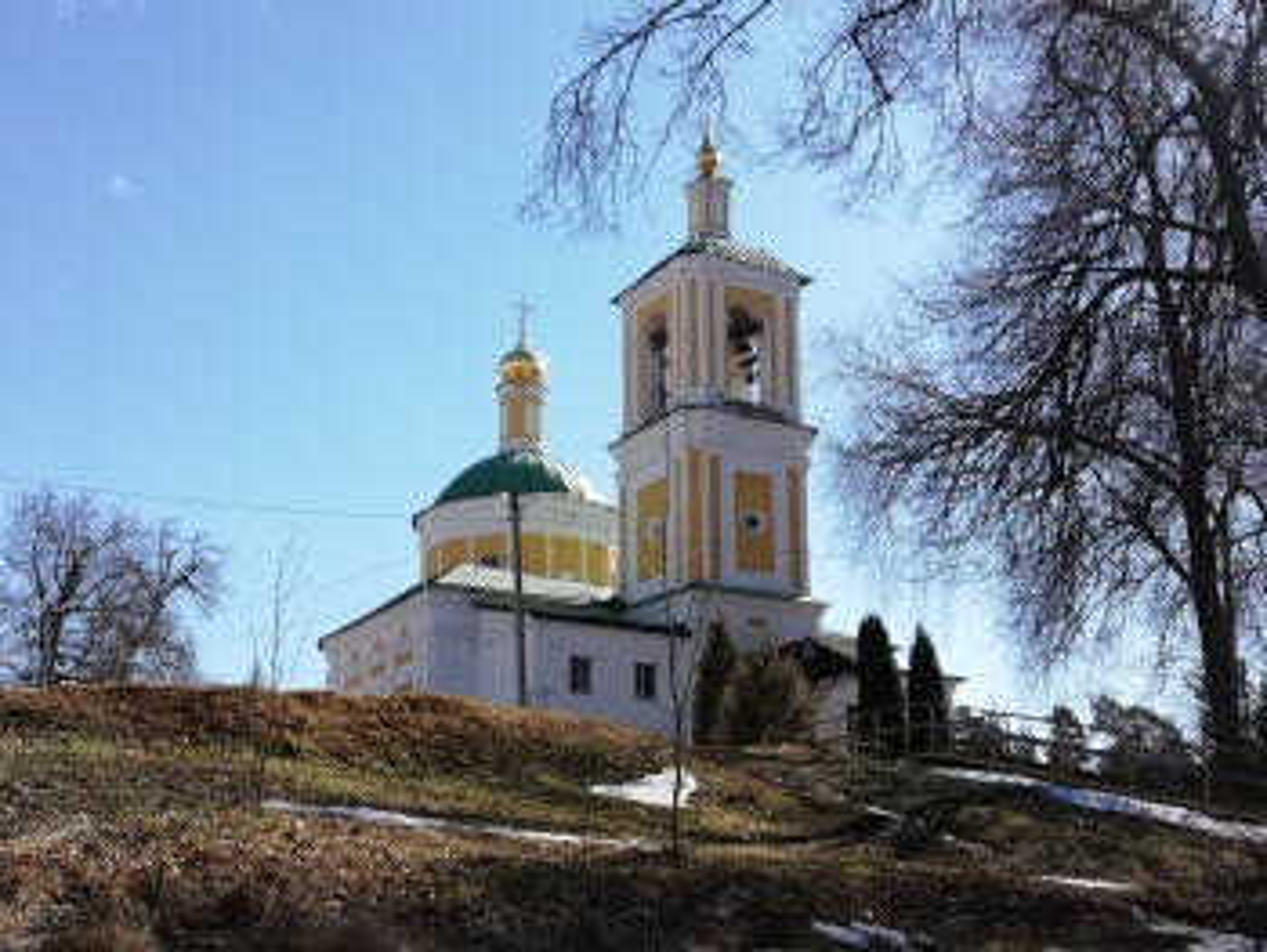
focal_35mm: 45
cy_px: 476
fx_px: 1648
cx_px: 634
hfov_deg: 42.0
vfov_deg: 32.2
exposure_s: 1/907
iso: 50
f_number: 2.2
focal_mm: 3.81
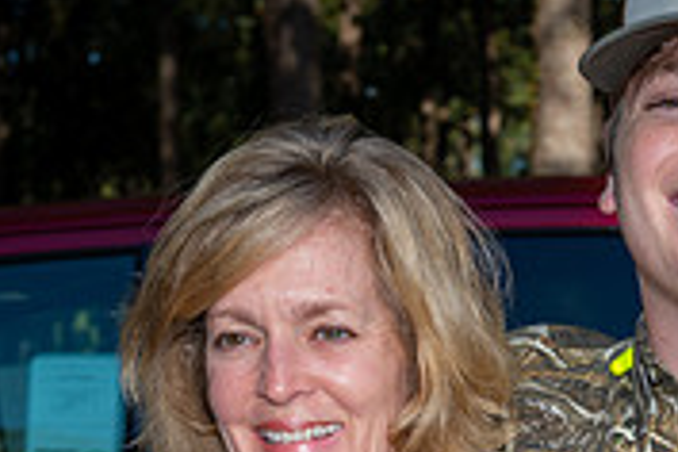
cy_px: 571
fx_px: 3446
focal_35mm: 183
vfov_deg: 7.4
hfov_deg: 11.2
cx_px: 548
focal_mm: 56
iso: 125
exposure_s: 1/200
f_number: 7.1
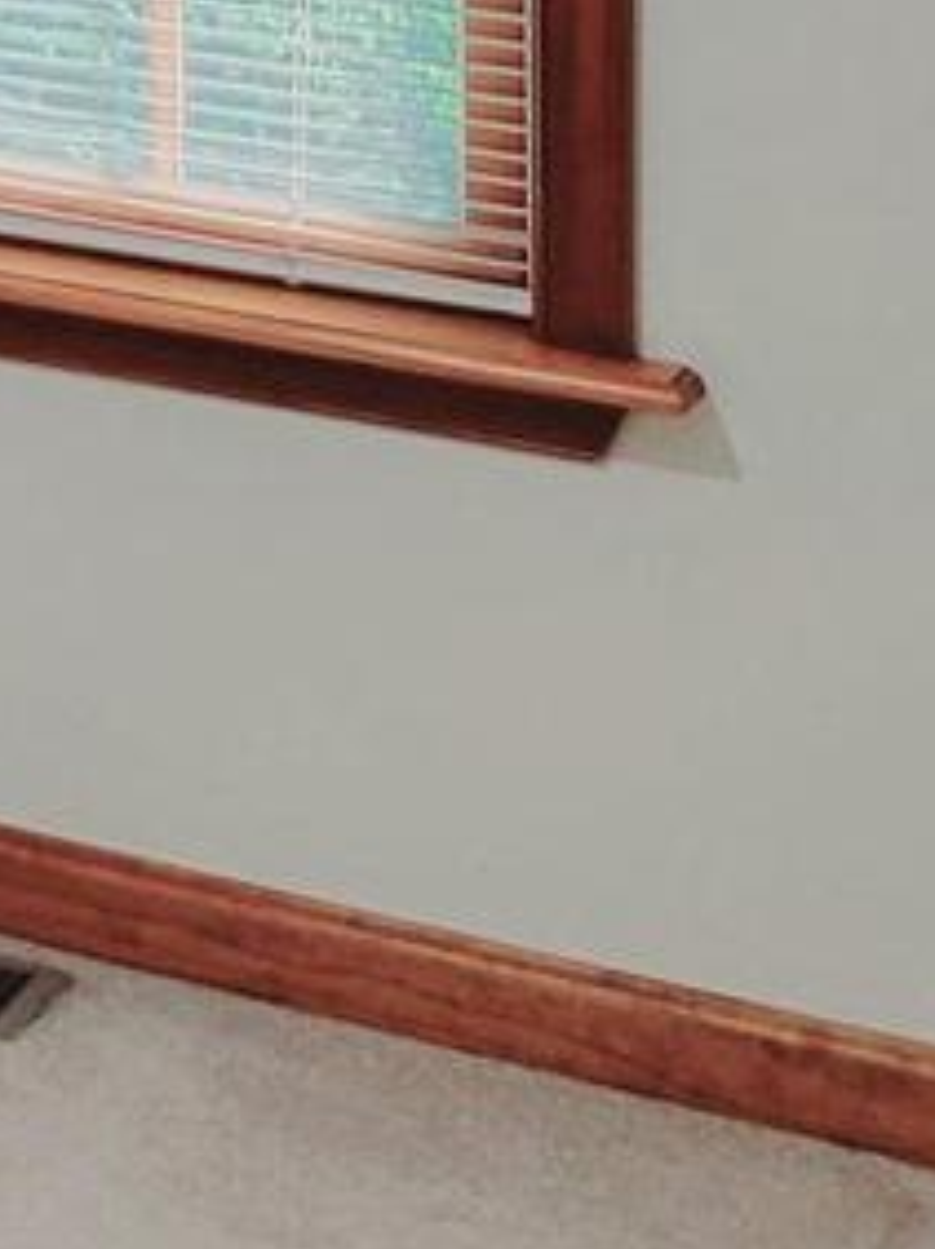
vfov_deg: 13.8
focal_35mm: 133
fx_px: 4797
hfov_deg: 8.8
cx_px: -2030
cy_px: -740
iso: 200
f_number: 1.8
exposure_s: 1/120
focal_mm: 5.4
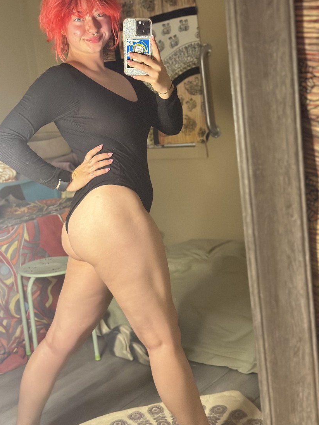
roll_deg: +7.0
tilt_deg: -16.3
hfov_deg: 26.1
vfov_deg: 34.3
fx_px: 688
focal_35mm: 56
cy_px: 190
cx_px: 151
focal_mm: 6.86
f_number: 1.78
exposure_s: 1/21
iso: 1000
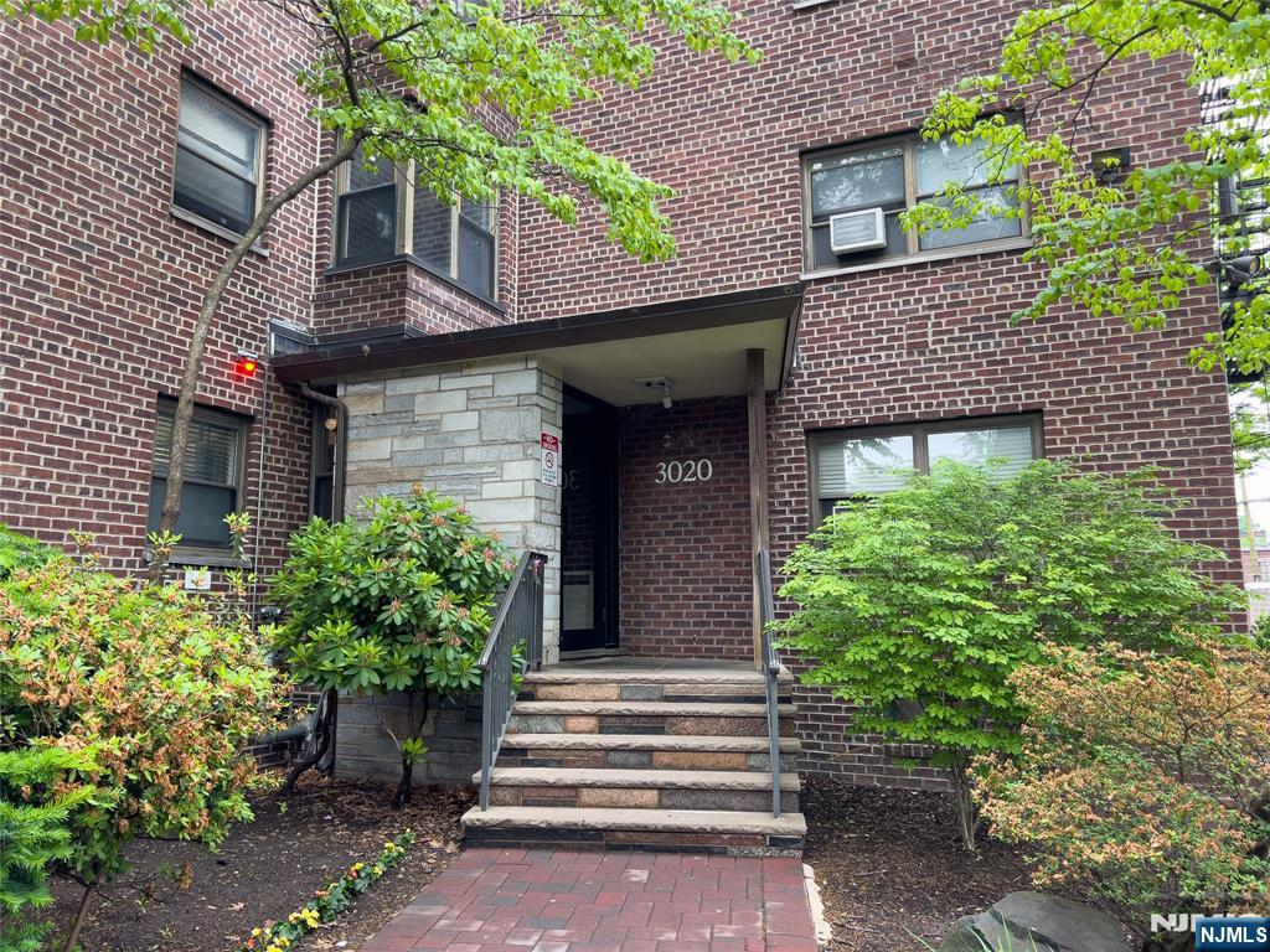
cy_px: 476
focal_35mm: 26
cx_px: 635
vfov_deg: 53.1
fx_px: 954
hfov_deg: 67.3
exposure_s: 1/120
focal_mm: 5.7
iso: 32
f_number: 1.5
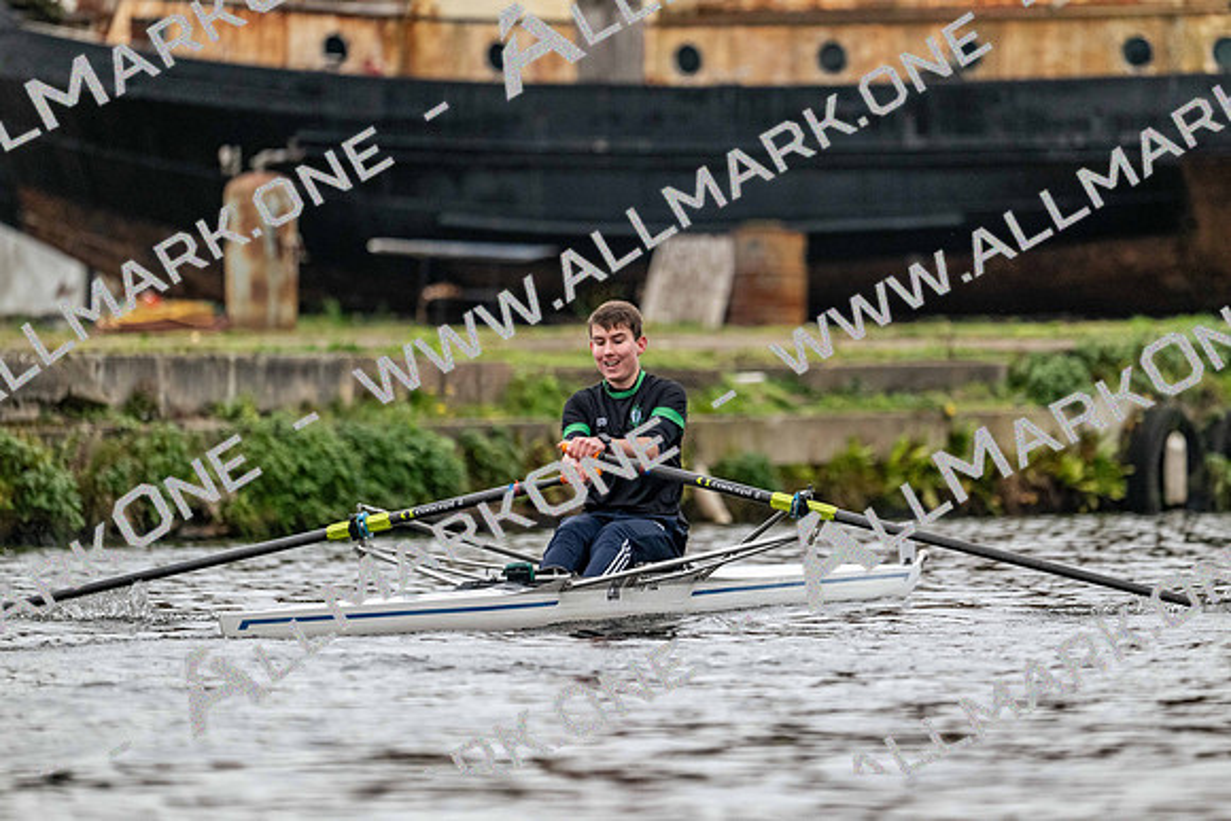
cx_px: 616
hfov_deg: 5.2
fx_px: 13680
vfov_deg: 3.4
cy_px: 410
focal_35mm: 400
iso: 2500
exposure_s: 1/2500
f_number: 4.5
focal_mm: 400
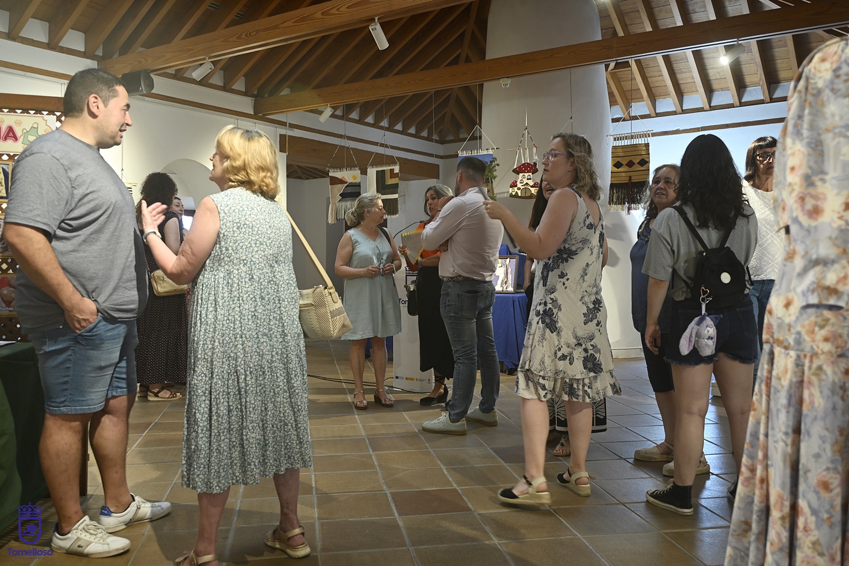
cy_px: 283
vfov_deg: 43.0
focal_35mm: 30
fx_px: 719
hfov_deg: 61.1
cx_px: 424
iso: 800
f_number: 4.5
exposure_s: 1/80
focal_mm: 30.5
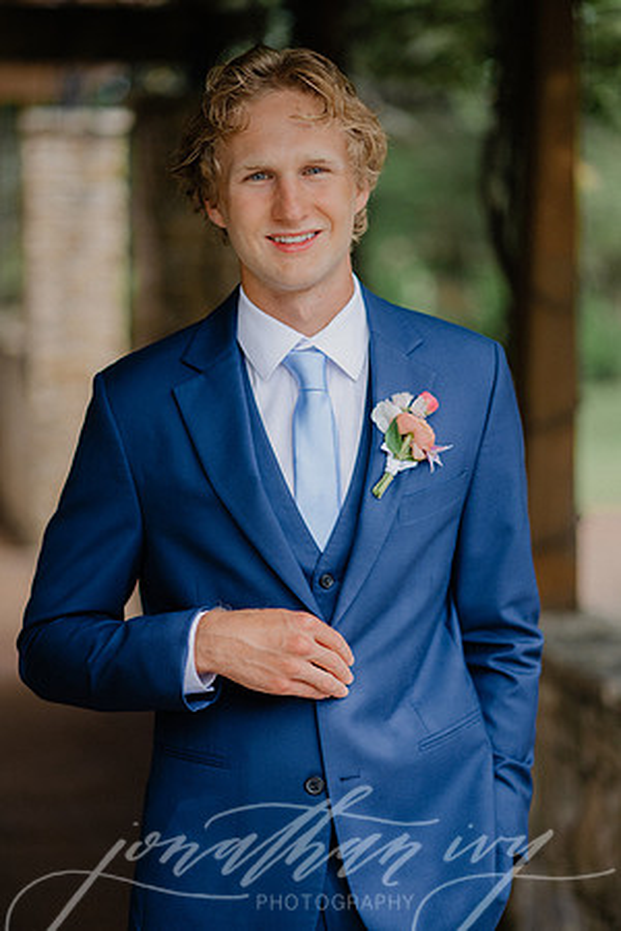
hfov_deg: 16.1
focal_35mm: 85
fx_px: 2199
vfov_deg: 23.9
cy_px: 466
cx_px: 310
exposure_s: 1/2000
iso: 200
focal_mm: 85
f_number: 2
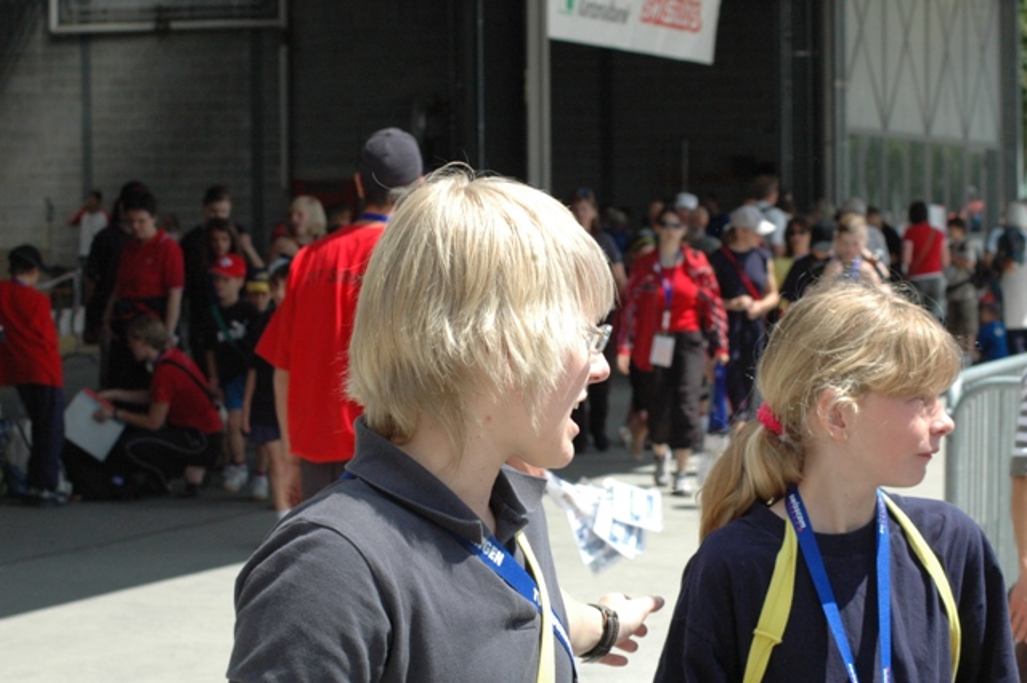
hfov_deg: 19.5
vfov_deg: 13.0
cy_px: 342
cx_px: 514
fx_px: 2994
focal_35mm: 105
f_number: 11
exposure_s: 1/400
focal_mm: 70
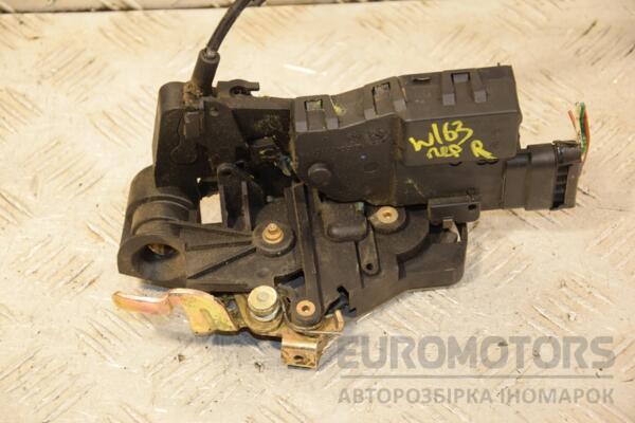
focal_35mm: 112
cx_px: 318
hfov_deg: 18.2
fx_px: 1984
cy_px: 212
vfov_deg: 12.2
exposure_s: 1/125
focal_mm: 75
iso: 800
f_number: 5.3
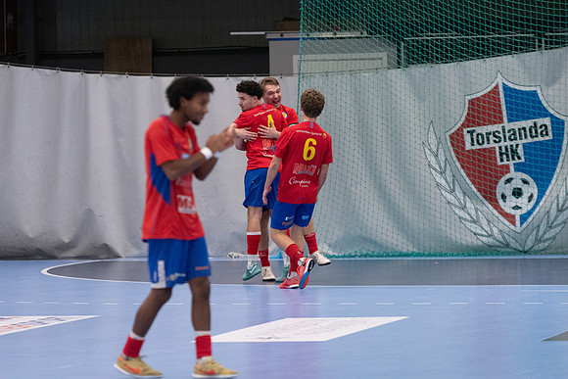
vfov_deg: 5.0
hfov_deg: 7.4
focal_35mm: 278
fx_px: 4379
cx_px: 284
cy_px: 190
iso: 3600
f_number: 3.2
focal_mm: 185
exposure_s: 1/640
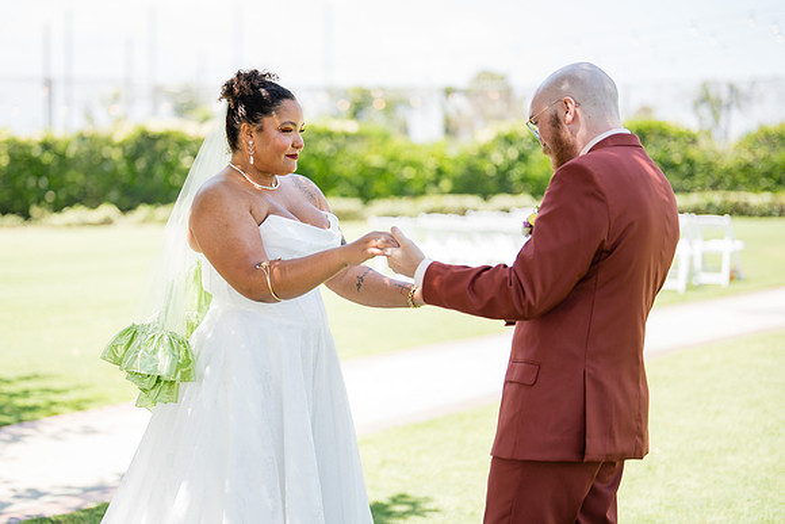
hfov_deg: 33.3
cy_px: 260
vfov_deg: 22.6
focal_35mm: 60
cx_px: 321
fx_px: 1308
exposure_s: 1/2500
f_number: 1.2
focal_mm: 50
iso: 200
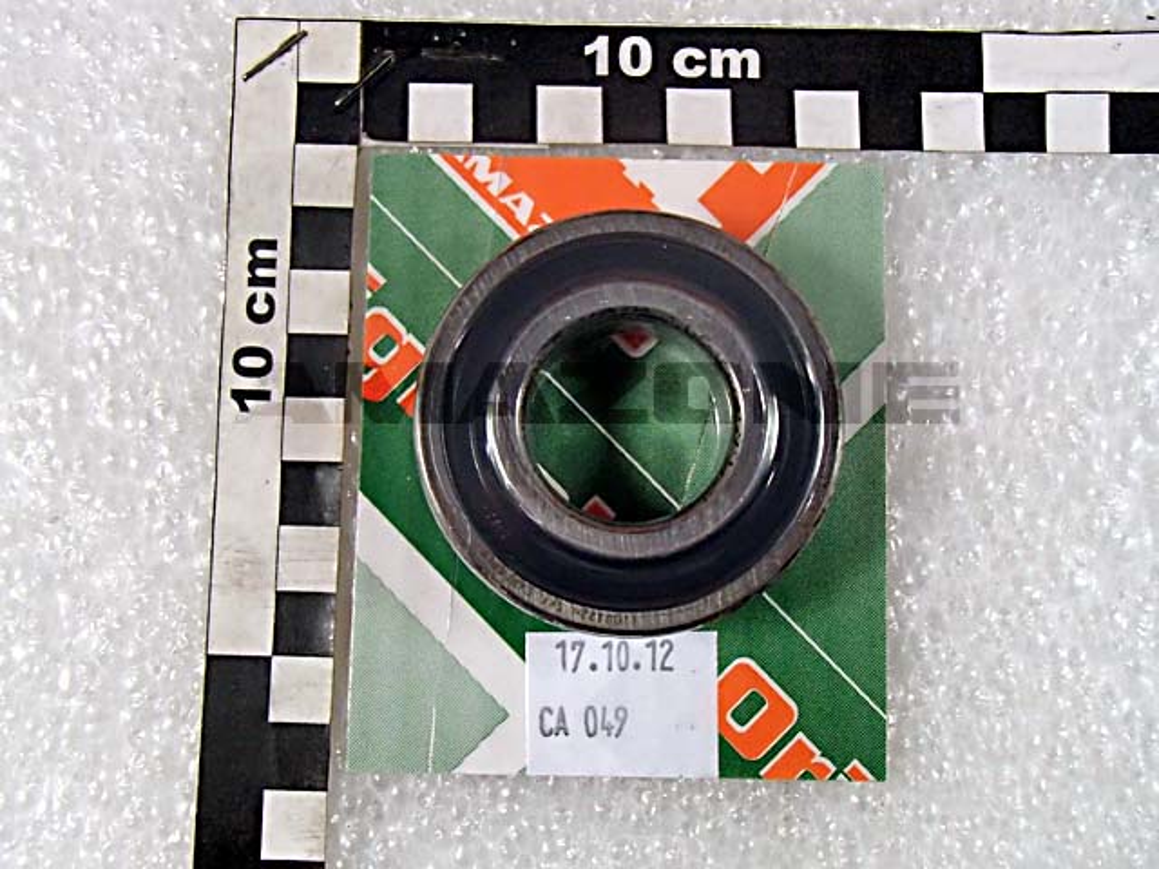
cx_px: 580
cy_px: 434
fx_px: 1239
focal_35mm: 37
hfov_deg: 50.1
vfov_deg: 38.7
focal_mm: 6.64
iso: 400
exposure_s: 1/160
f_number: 4.7
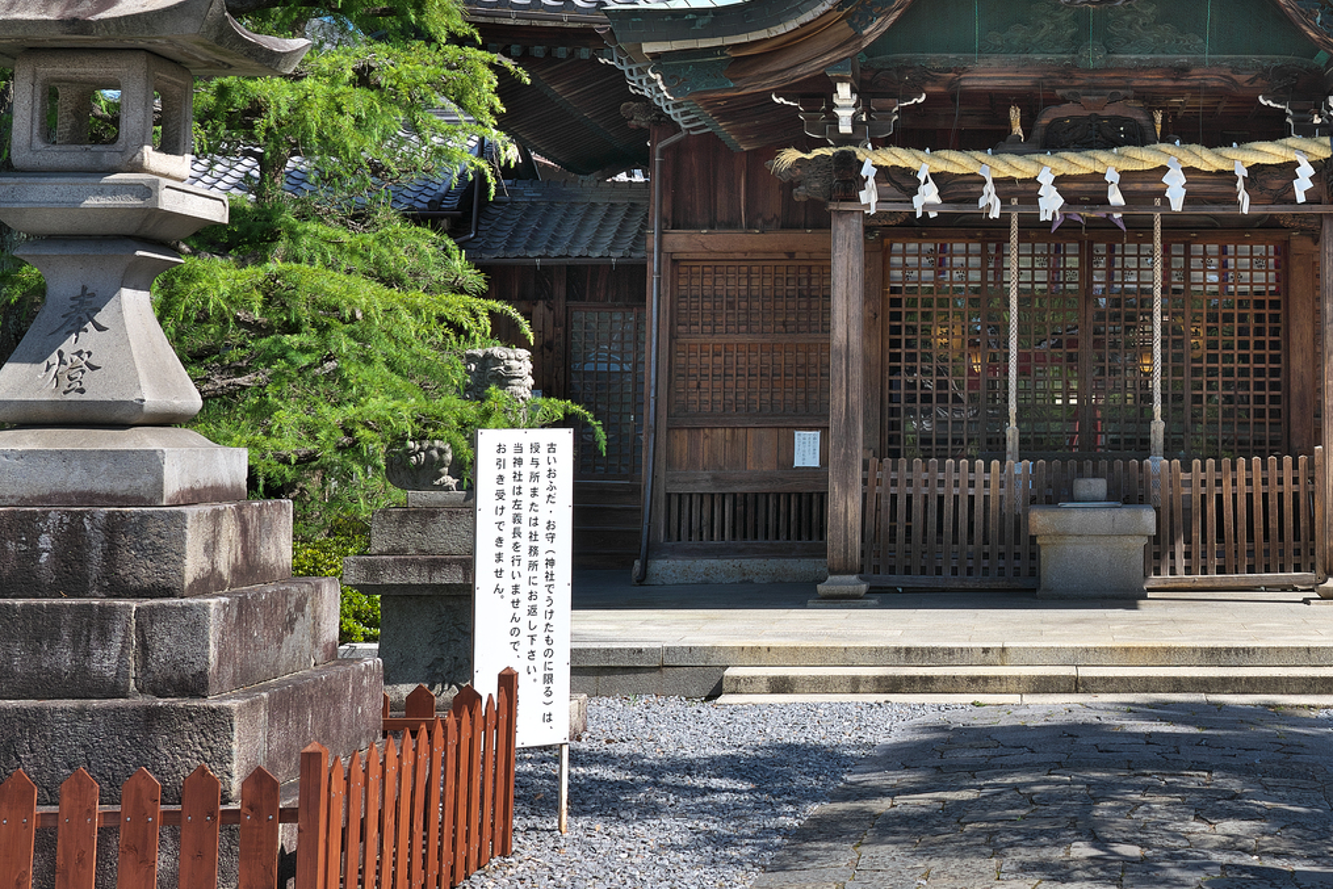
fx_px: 2407
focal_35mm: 65
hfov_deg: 30.0
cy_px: 200
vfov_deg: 20.7
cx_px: 1112
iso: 100
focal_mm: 33
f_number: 10
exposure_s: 1/125
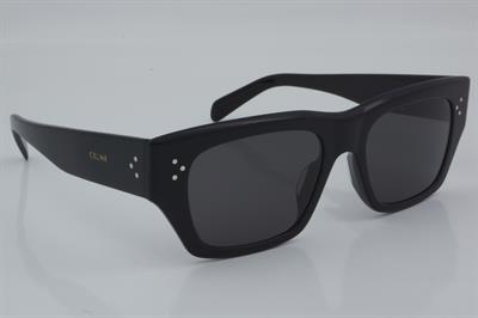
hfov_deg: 27.0
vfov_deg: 18.2
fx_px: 995
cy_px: 159
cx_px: 239
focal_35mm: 75
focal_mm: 50
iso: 100
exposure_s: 1/4
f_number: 32
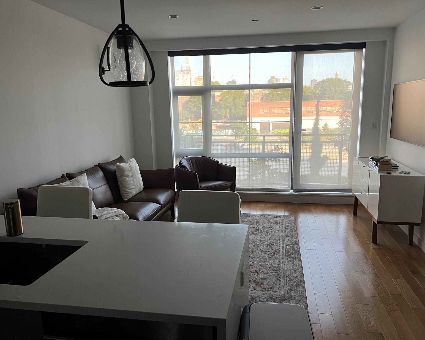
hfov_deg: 62.2
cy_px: 173
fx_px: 352
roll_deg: +1.6
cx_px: 217
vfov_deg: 51.5
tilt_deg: -12.6
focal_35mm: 28
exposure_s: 1/60
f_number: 1.5
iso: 160
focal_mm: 5.7
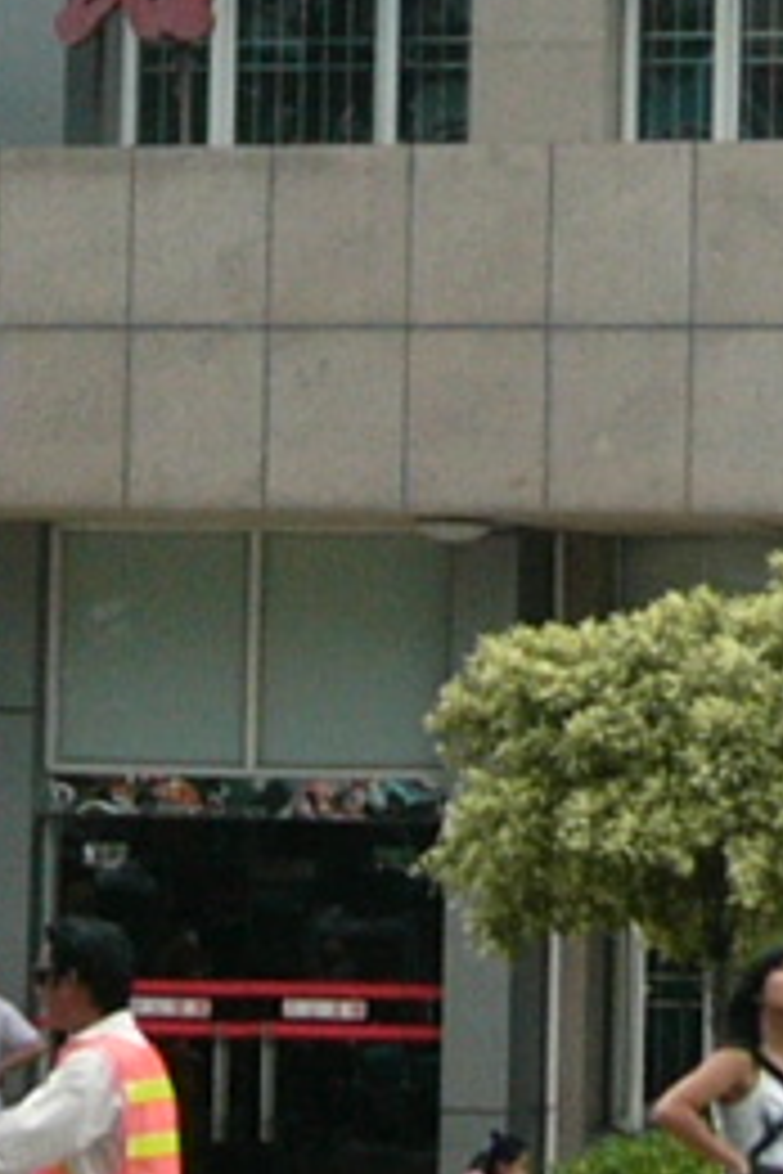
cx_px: 148
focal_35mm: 223
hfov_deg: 6.2
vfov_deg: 9.2
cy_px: 144
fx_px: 7275
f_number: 2.8
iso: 50
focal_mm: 5.8
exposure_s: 1/500
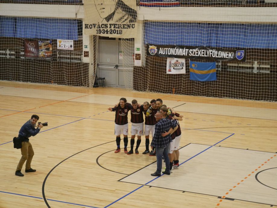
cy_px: 104
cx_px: 138
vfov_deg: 17.6
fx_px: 673
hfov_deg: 23.3
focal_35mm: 84
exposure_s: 1/100
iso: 3200
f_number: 5.6
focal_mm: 42
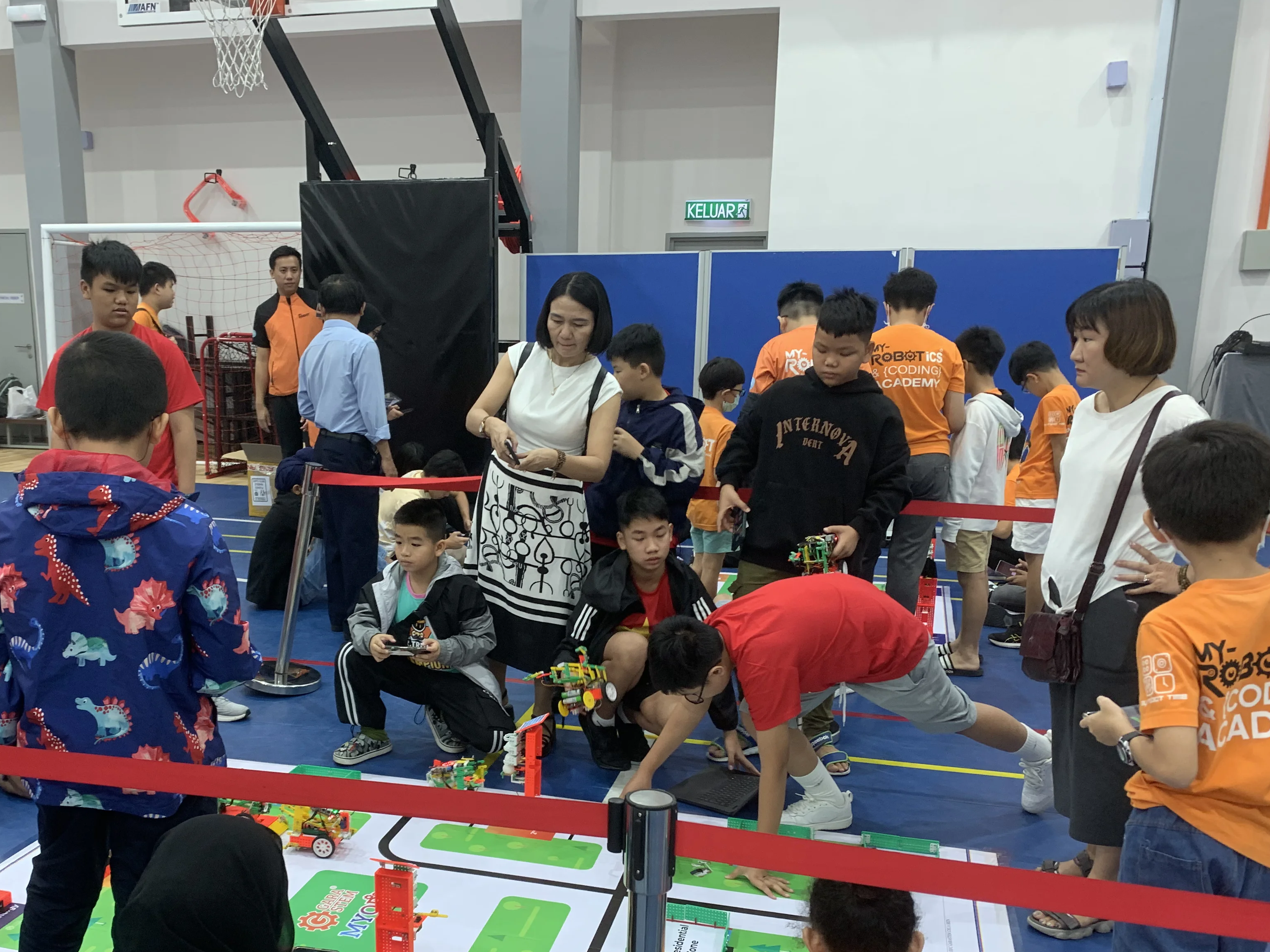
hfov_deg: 53.7
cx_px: 529
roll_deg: -0.3
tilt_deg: -13.3
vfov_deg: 41.4
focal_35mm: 34
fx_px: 1247
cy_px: 618
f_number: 1.8
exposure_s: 1/50
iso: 80
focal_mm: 4.25
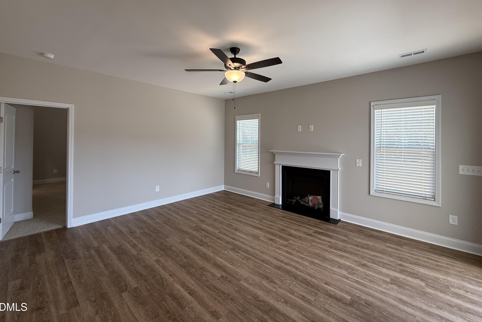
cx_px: 246
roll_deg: -0.9
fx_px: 201
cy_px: 138
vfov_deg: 76.9
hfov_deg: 100.4
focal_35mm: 15
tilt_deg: +0.9
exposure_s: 1/120
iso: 125
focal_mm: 2.22
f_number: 2.2
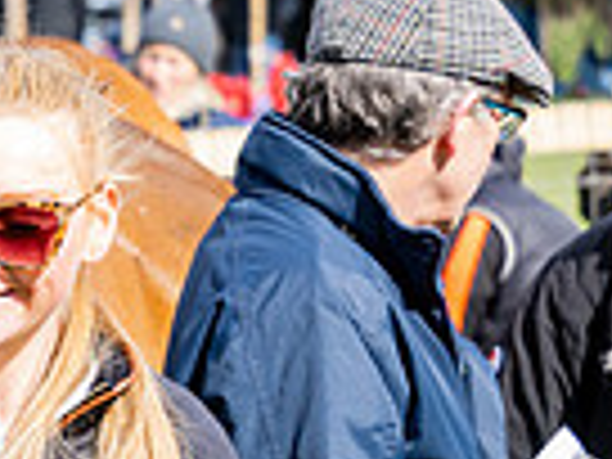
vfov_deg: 4.1
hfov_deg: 5.4
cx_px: -686
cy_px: 598
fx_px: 6365
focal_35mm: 360
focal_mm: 74
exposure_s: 1/800
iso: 400
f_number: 5.6
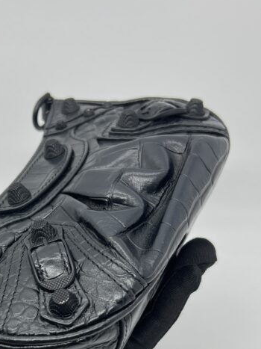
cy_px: 306
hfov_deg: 25.3
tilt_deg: -47.1
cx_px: 63
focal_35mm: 57
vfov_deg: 32.3
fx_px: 573
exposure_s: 1/100
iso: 40
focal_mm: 5.7
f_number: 1.5
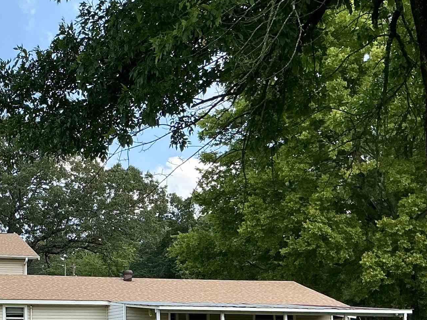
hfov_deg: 25.7
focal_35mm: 69
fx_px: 851
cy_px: 257
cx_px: -62
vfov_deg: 21.0
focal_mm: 3
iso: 25
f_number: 1.8
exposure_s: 1/804
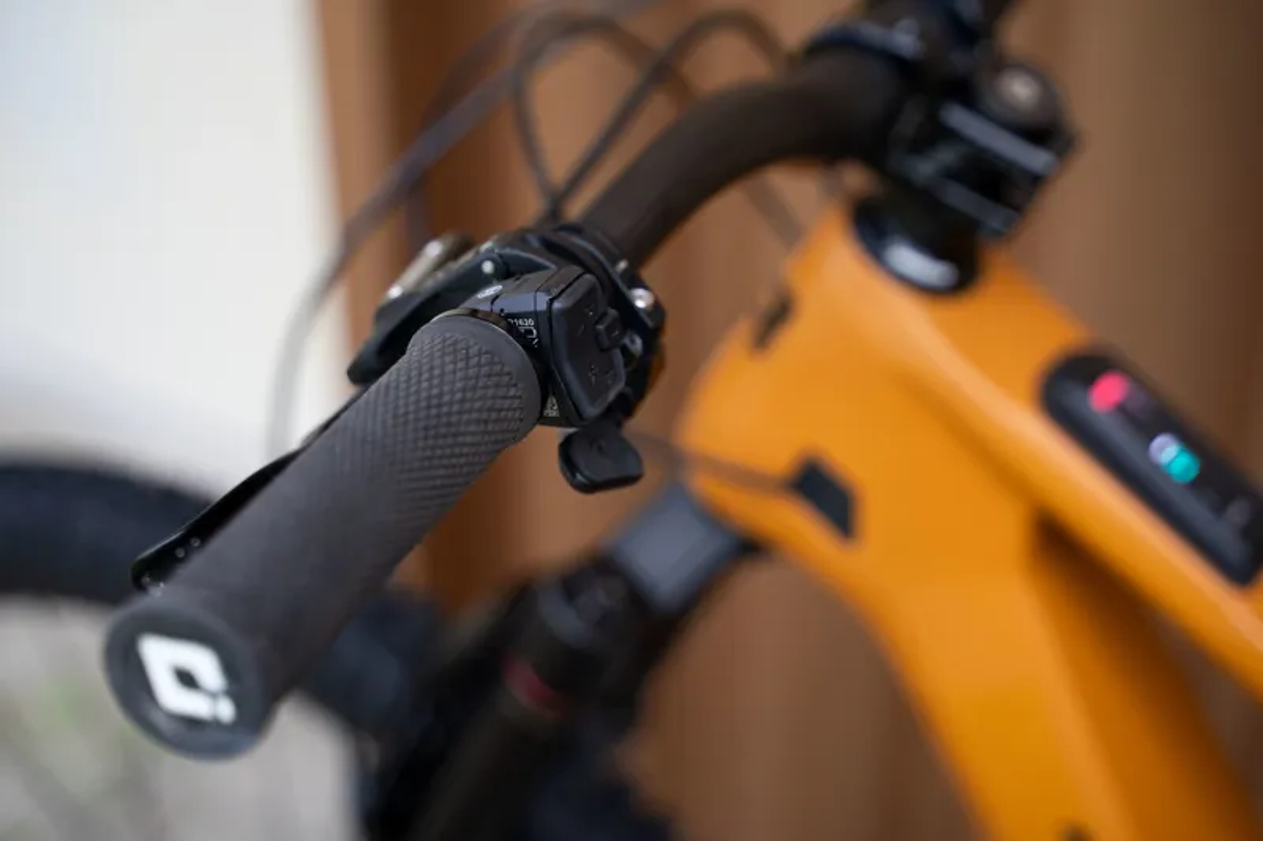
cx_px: 632
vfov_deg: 20.6
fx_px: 2315
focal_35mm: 66
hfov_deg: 30.5
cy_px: 420
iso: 1000
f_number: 3.5
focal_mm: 66
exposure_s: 1/2000
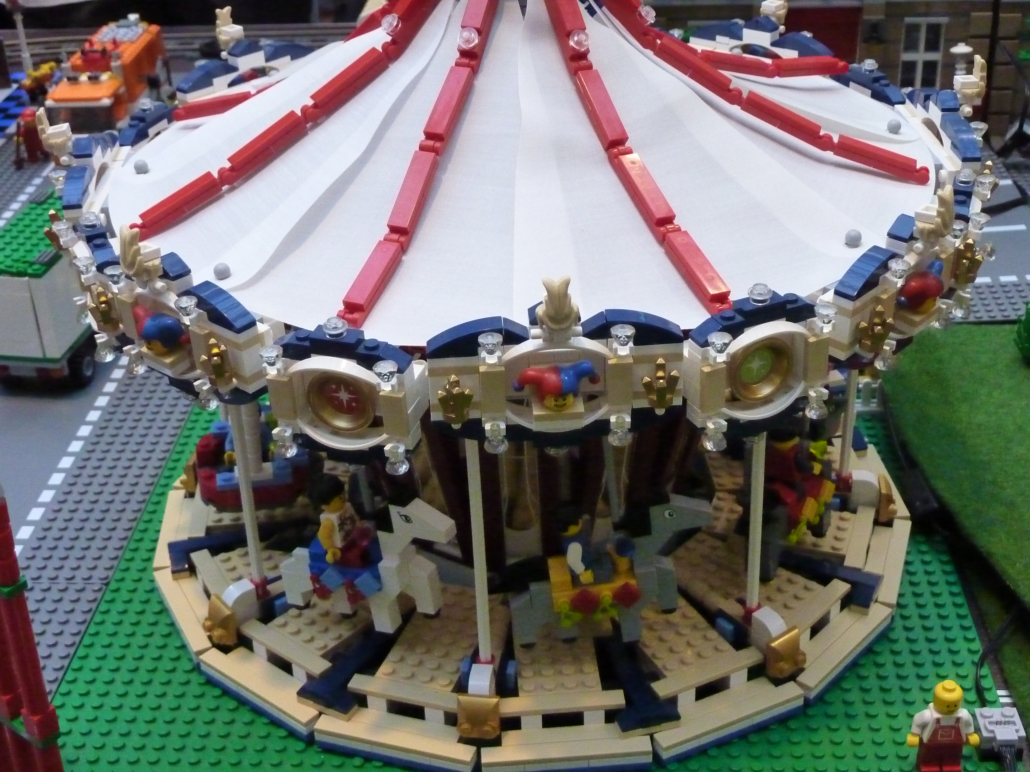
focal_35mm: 48
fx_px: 1428
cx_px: 515
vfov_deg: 30.3
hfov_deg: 39.7
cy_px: 386
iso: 1250
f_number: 3.8
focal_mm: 7.9
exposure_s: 1/80
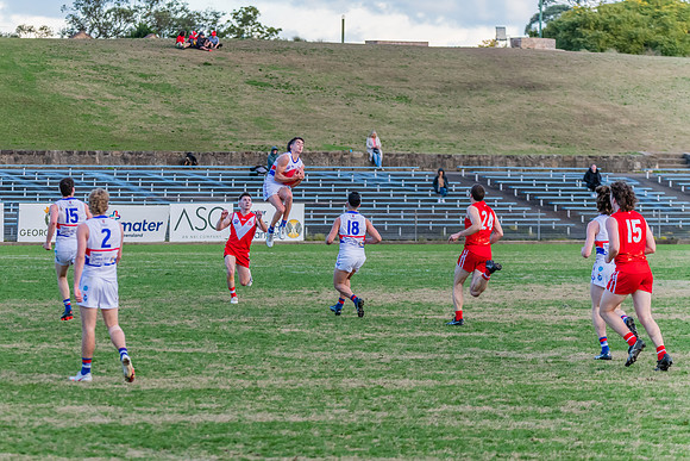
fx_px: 4045
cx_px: 236
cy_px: 219
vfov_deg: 6.5
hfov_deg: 9.7
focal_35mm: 211
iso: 1100
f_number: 5
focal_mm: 160
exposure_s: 1/1600
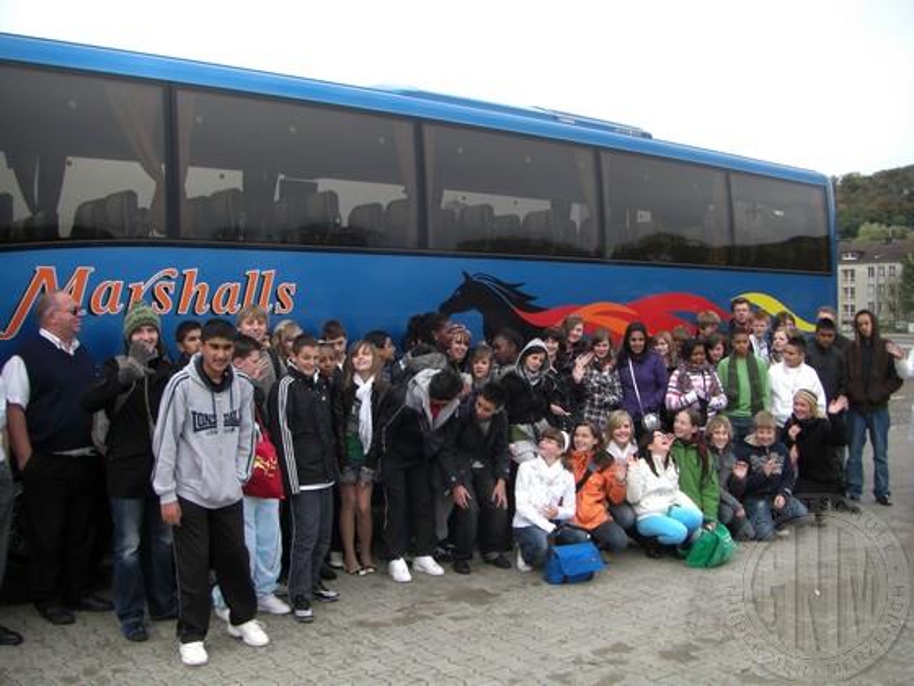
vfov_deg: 37.7
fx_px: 1003
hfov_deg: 49.0
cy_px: 343
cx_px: 457
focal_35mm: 38
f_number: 3.4
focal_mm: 6.3
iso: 64
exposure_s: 1/160
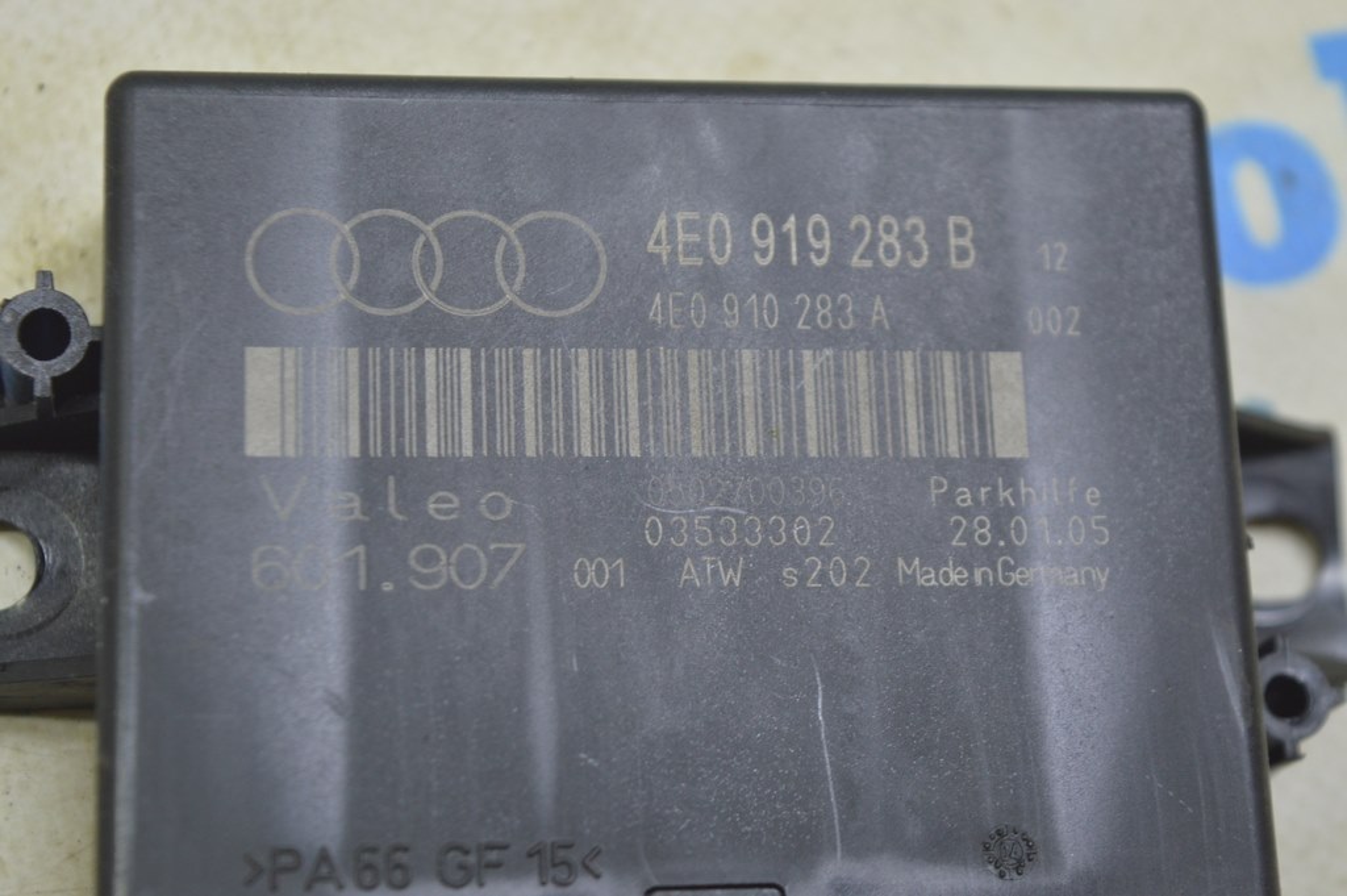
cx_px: 674
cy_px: 448
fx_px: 3084
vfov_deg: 16.5
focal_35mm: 82
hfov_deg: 24.6
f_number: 5.6
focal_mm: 55
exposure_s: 1/20
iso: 400
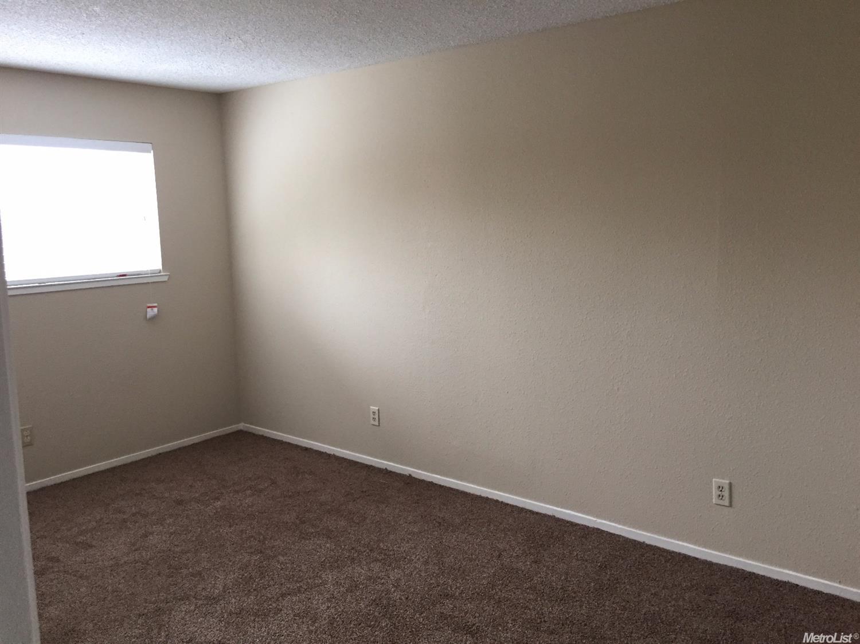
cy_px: 322
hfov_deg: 61.7
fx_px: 720
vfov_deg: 48.2
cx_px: 430
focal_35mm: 29
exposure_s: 1/30
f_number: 2.2
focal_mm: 4.15
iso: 160
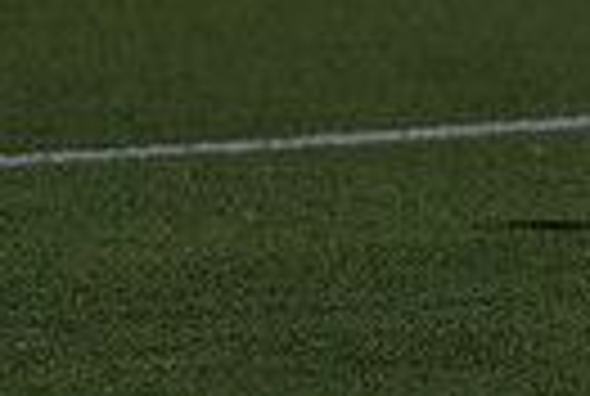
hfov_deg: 1.9
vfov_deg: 1.3
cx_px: 1056
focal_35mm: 1072
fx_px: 17609
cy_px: -540
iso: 4000
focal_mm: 200
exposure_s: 1/1000
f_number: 2.8
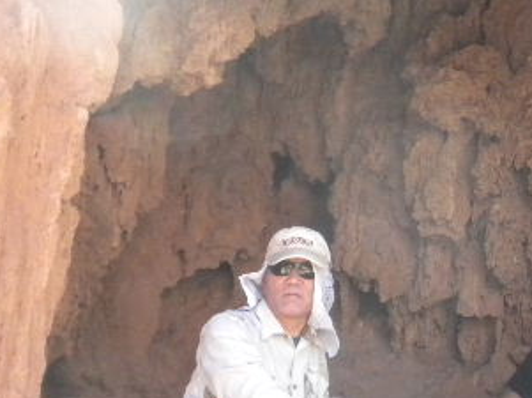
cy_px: 247
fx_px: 1474
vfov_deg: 15.4
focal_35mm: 96
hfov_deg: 19.9
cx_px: 527
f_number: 3.5
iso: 400
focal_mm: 6.6
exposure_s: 1/263
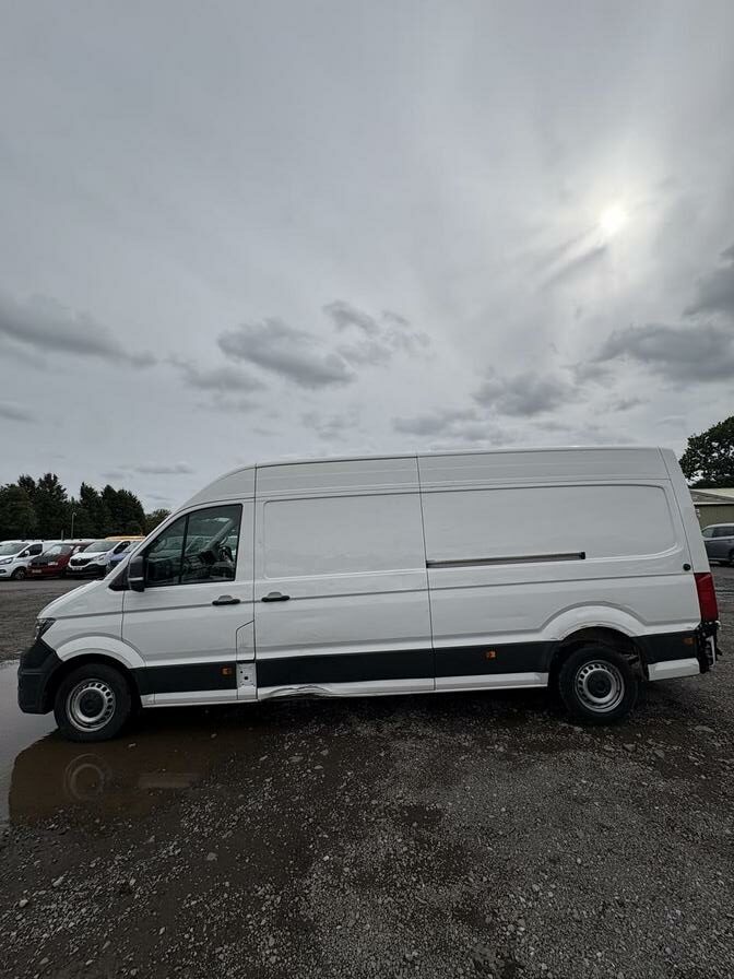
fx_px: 396
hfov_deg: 85.7
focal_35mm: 14
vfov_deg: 102.1
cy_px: 490
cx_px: 367
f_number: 2.2
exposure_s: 1/3106
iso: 50
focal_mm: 2.22
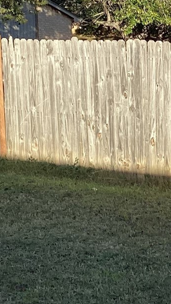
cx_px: 174
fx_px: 911
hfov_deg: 10.6
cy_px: 83
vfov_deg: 18.8
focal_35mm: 113
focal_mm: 3.3
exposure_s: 1/727
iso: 25
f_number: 2.4
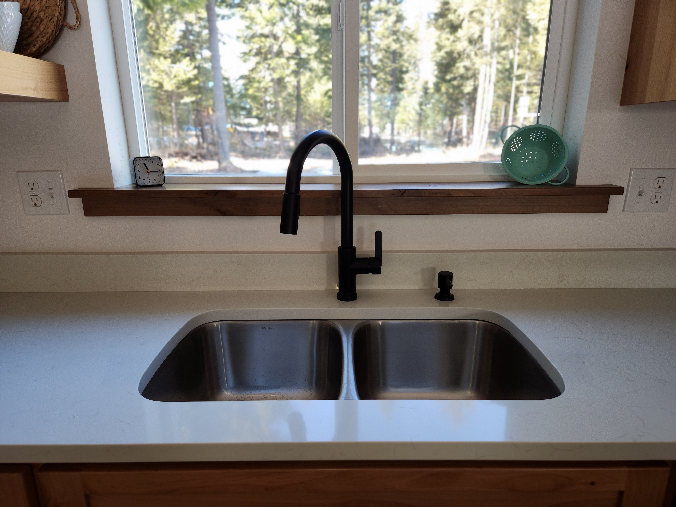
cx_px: 338
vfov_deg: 58.9
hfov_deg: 73.9
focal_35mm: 23
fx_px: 449
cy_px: 254
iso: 80
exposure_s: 1/120
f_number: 1.8
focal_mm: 5.4
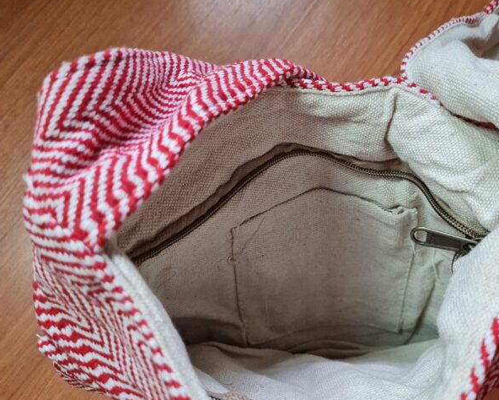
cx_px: 258
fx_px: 443
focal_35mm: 30
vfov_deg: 48.5
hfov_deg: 58.7
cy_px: 214
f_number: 1.8
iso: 320
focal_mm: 5.4
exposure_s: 1/120
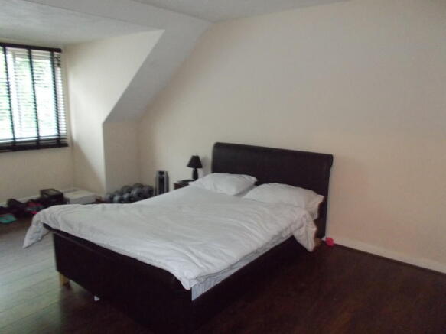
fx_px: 335
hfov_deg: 67.3
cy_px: 167
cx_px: 223
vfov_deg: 53.0
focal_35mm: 26
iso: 800
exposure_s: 1/13
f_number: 3.2
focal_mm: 4.6
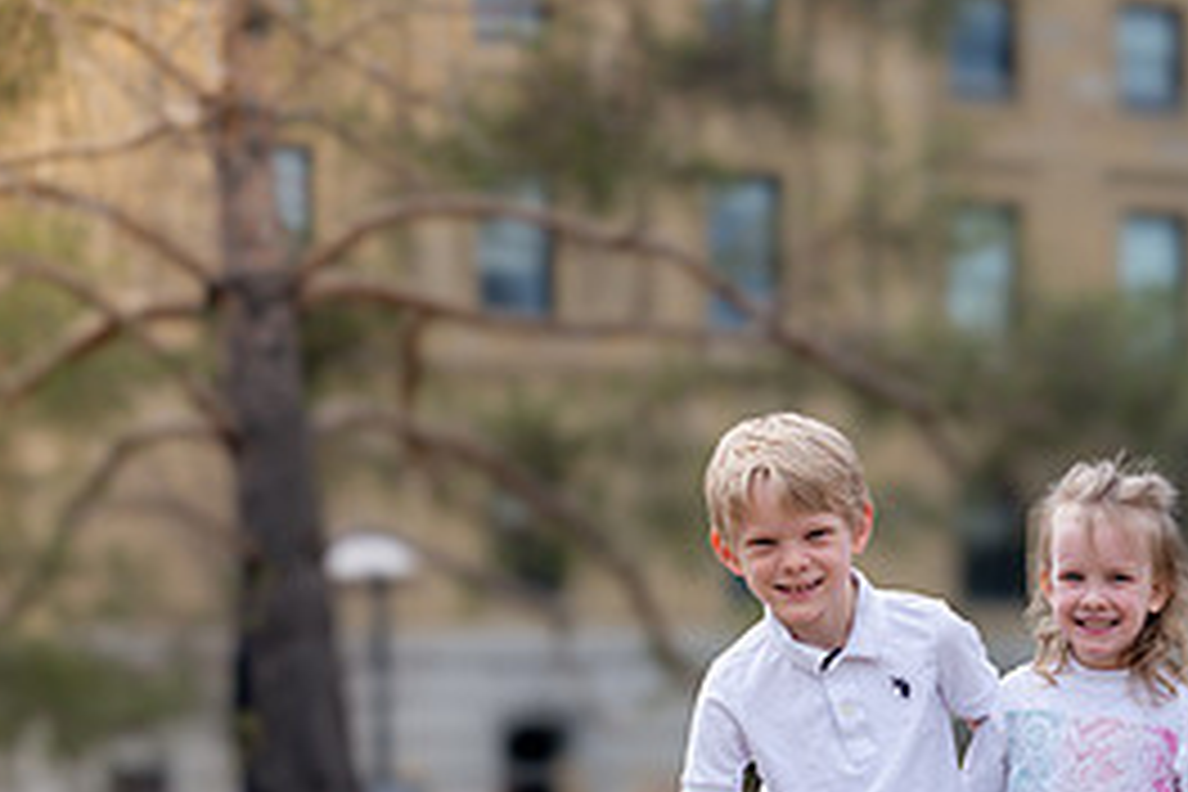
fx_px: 3630
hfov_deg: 18.5
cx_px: 765
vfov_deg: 12.3
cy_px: 740
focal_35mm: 110
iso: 100
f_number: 2
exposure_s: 1/2500
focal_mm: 50
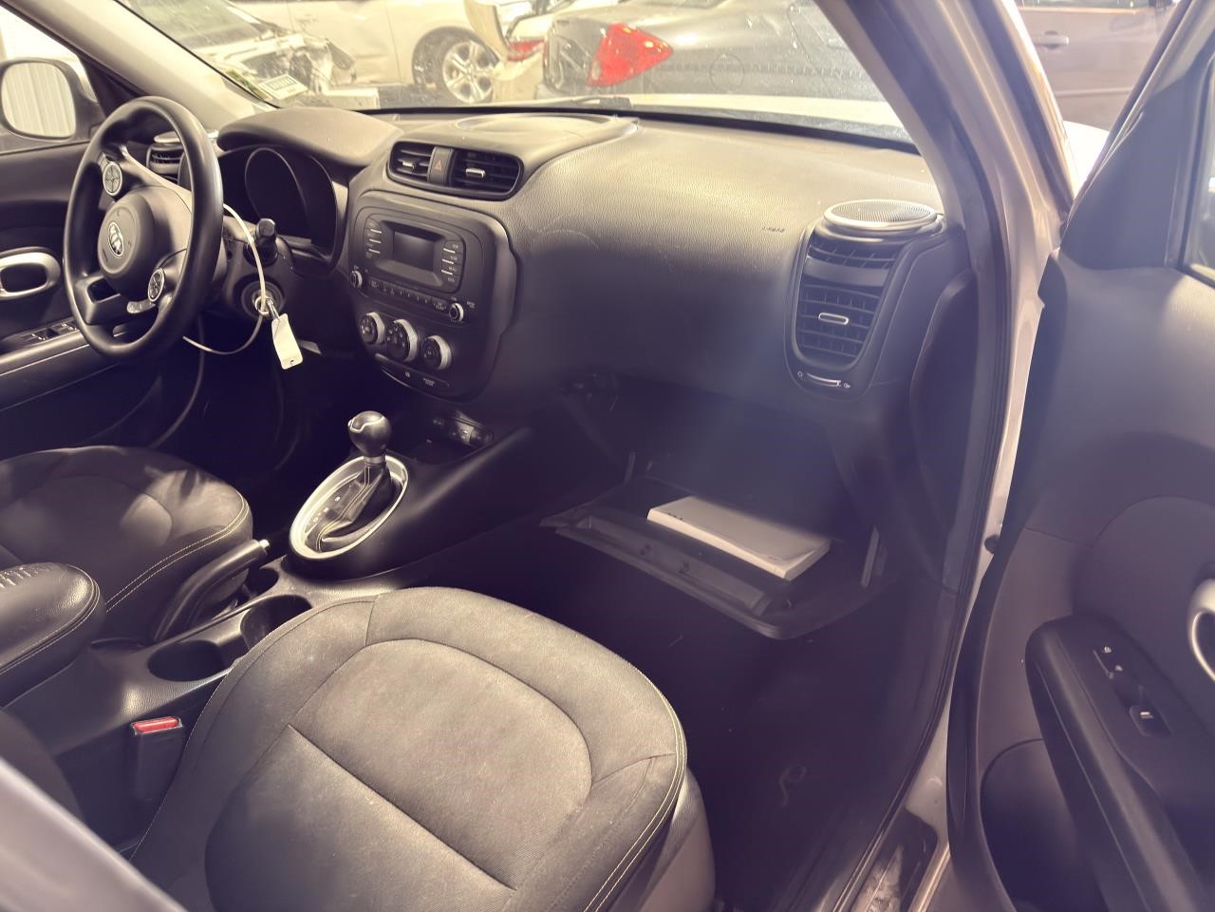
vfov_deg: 56.8
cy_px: 456
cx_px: 608
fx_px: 842
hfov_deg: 71.6
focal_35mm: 24
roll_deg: +2.1
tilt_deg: -33.4
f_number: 1.78
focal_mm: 6.76
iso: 500
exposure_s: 1/40
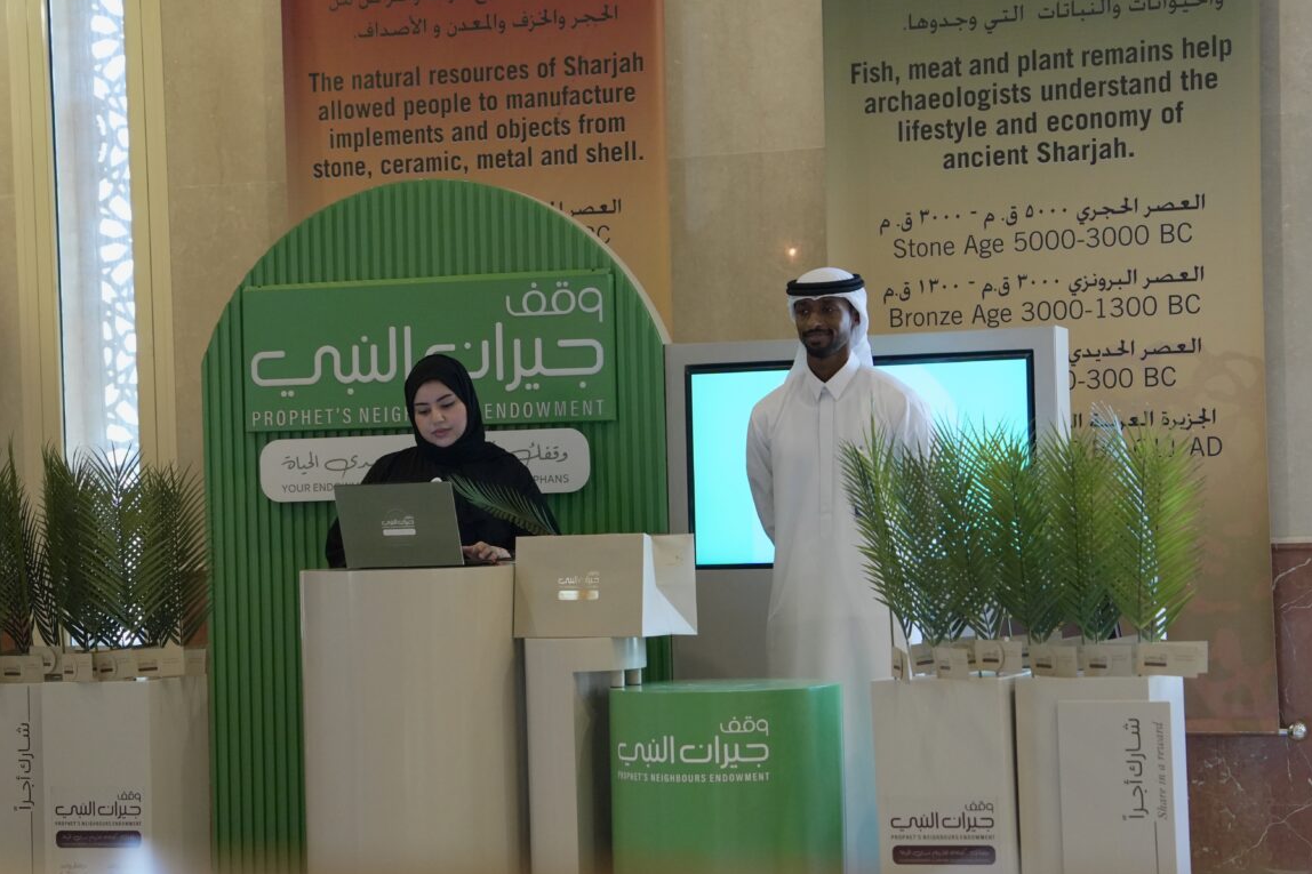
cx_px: 638
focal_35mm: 91
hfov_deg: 22.4
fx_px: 3316
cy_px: 512
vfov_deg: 15.0
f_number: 2.8
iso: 3200
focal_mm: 68
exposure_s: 1/250
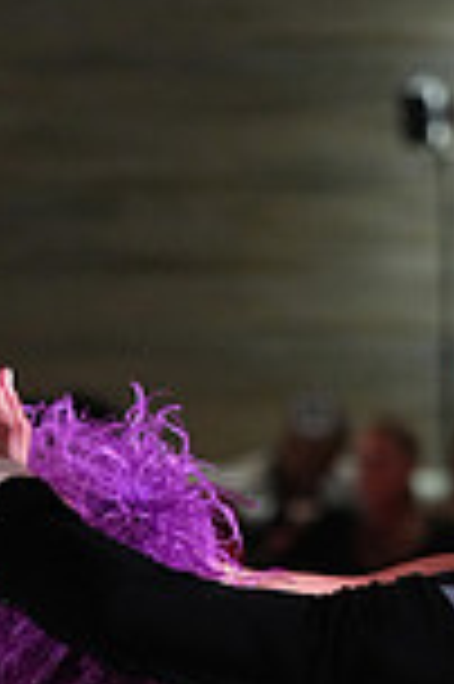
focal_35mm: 683
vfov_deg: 3.0
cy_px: 1220
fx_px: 12949
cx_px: 231
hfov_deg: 2.0
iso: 4000
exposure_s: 1/200
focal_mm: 179
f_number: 5
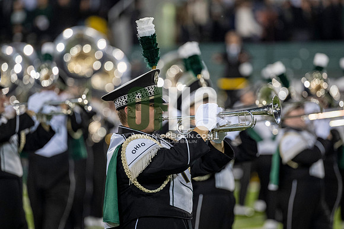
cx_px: 172
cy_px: 114
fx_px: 2865
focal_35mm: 300
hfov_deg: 6.9
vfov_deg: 4.6
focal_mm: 200
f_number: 2.8
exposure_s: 1/500
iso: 1000
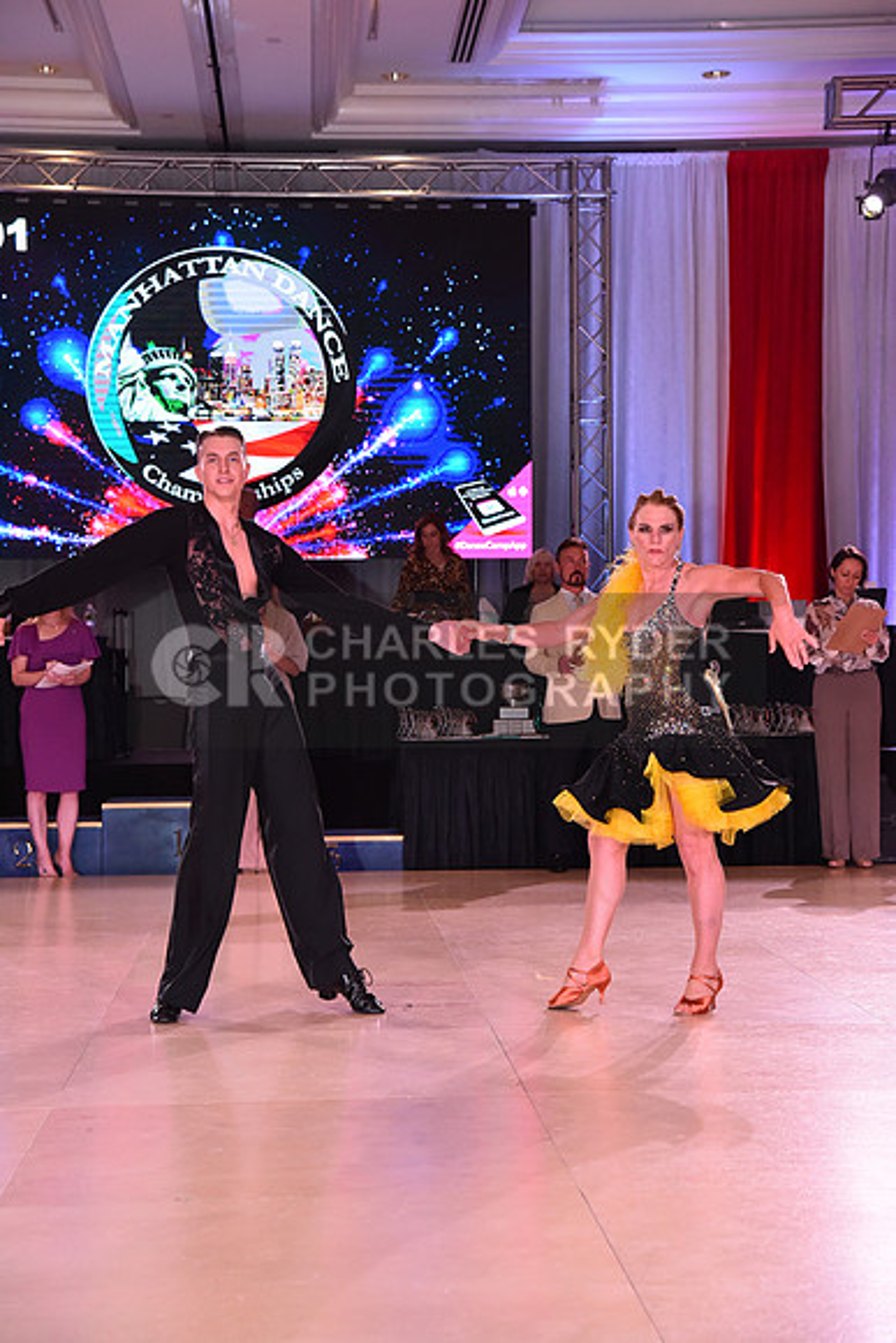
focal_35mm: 66
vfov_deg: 30.5
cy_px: 672
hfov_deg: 20.6
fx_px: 2462
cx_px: 448
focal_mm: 66
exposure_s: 1/320
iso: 2500
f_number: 6.3
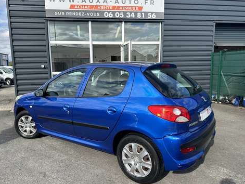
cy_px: 94
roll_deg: +1.0
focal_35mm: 26
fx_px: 184
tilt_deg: -8.7
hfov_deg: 67.2
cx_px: 114
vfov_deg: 53.1
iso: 80
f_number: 1.78
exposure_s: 1/2028
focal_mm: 6.86
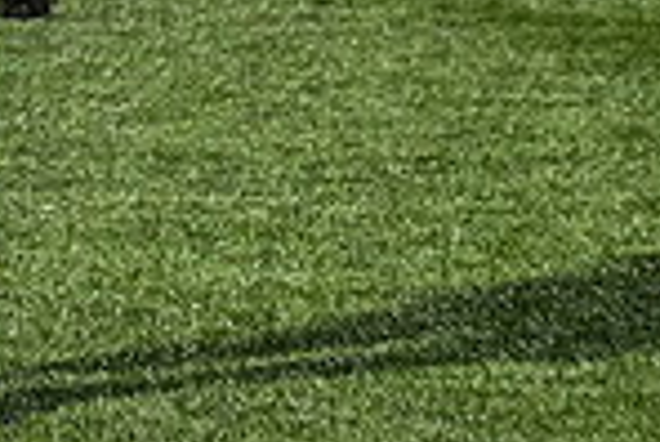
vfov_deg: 2.5
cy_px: -414
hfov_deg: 3.7
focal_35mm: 550
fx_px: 10093
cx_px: -33
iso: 3200
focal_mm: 110
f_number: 3.8
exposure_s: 1/200
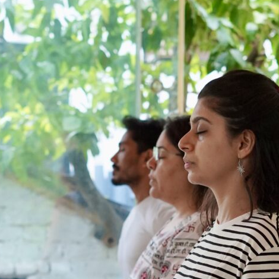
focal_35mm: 104
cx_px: 164
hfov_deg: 16.7
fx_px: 948
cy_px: 323
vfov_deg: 16.2
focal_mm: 50
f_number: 4
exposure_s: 1/160
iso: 2500
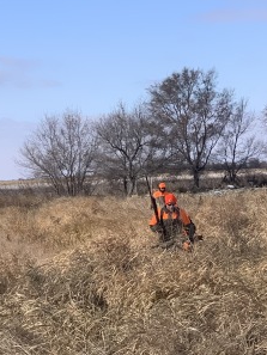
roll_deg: +3.0
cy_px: 353
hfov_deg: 10.6
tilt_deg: -8.4
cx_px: 235
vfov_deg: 13.9
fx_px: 1439
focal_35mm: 140
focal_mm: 6
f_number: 2.4
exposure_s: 1/1089
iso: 16
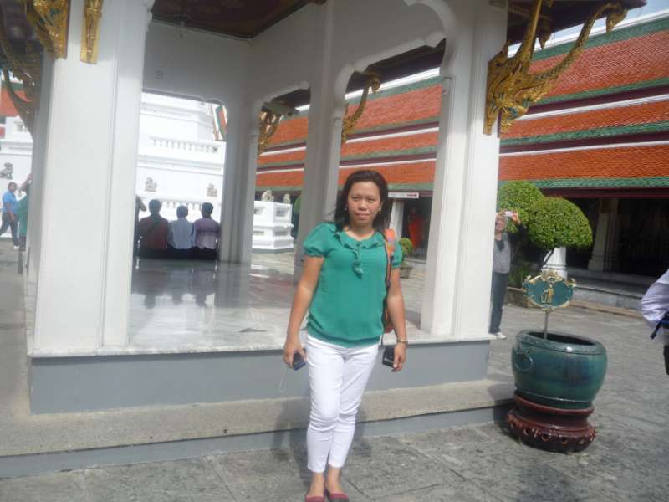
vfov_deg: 46.8
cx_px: 334
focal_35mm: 30
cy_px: 251
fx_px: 580
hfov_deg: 60.0
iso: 100
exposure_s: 1/1000
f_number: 3.3
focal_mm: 5.2
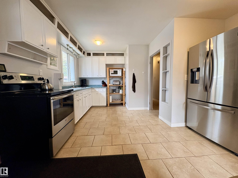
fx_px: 96
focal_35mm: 14
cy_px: 89
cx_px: 119
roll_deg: +1.1
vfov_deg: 85.7
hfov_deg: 102.1
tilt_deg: -3.6
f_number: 2.2
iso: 160
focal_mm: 2.22
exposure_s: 1/60
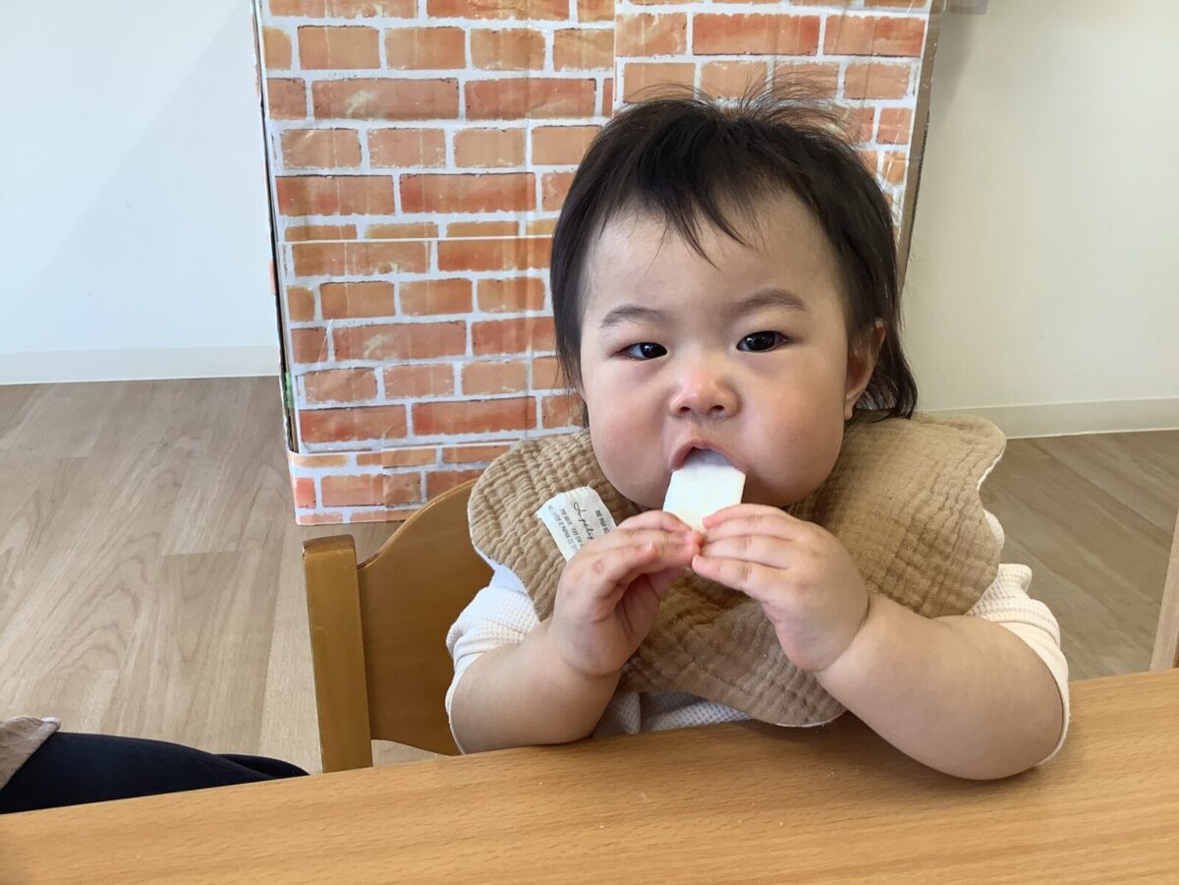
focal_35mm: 31
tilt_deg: -22.4
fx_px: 1056
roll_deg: -1.5
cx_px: 590
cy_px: 442
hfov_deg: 58.4
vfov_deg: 45.4
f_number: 2.4
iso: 50
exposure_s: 1/50
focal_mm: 3.3
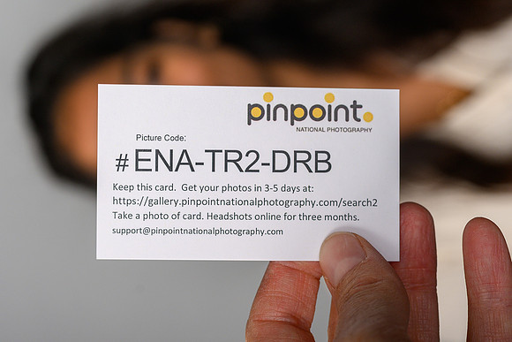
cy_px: 120
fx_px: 1196
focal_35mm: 84
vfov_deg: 16.2
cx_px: 178
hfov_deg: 24.1
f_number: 6.3
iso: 200
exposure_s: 1/200
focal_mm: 50
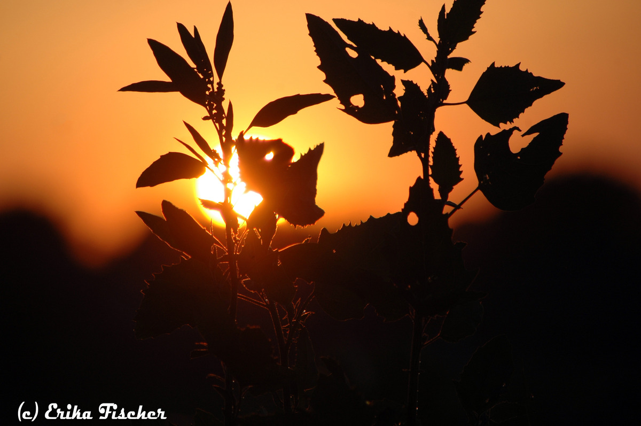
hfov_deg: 6.9
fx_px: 5335
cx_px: 320
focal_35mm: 300
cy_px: 213
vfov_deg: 4.6
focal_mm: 200
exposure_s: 1/750
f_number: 6.7
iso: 200
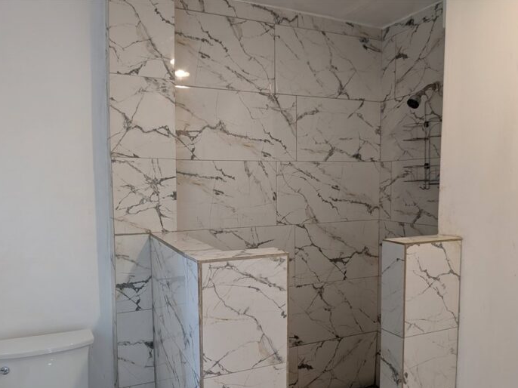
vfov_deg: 49.5
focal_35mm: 28
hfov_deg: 63.5
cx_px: 262
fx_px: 419
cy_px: 225
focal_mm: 4.53
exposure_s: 1/24
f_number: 1.7
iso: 52
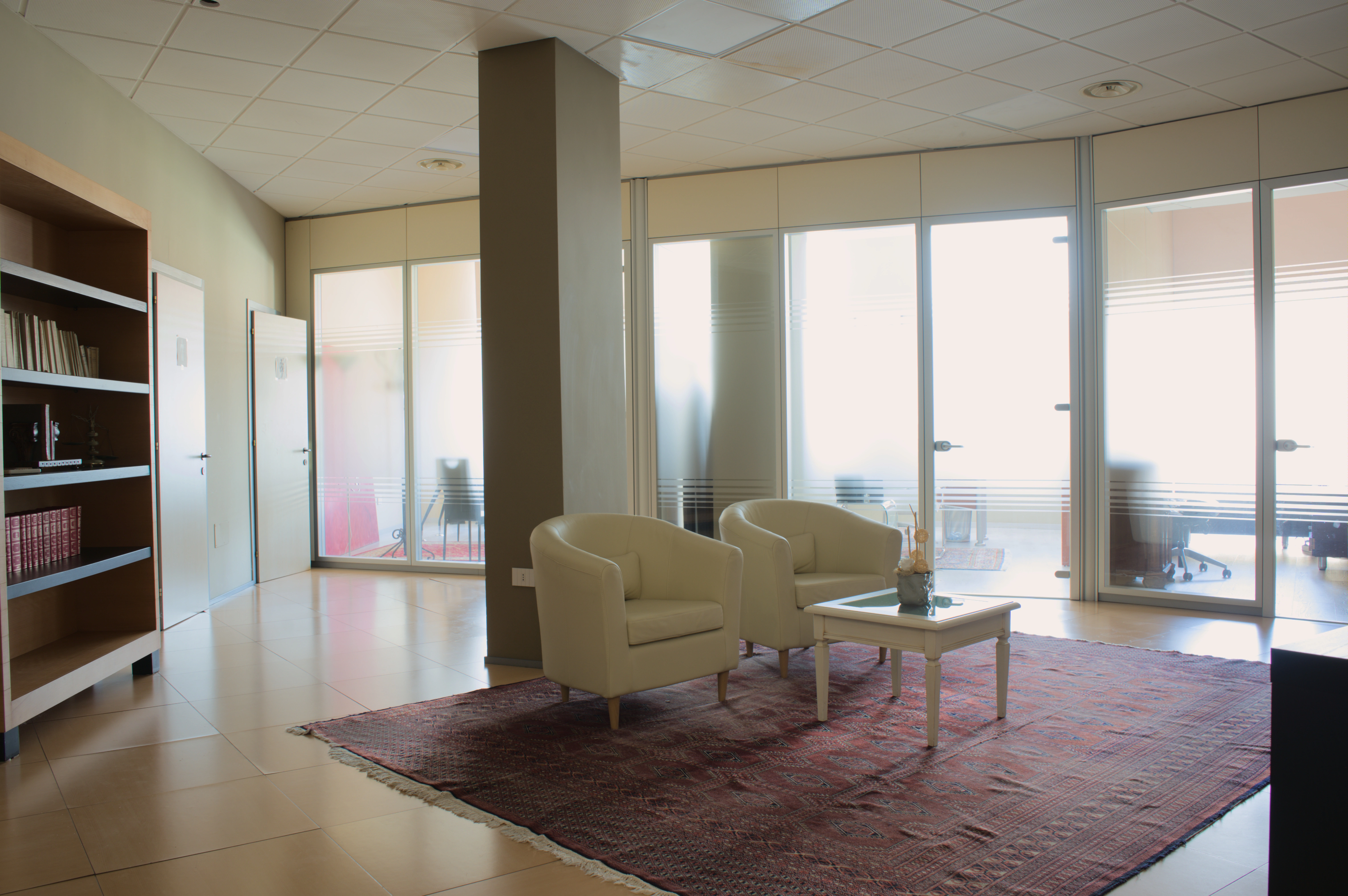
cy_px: 448
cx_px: 674
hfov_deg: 65.5
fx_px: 1048
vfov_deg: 46.3
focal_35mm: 28
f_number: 9
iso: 100
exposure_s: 2.5
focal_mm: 28
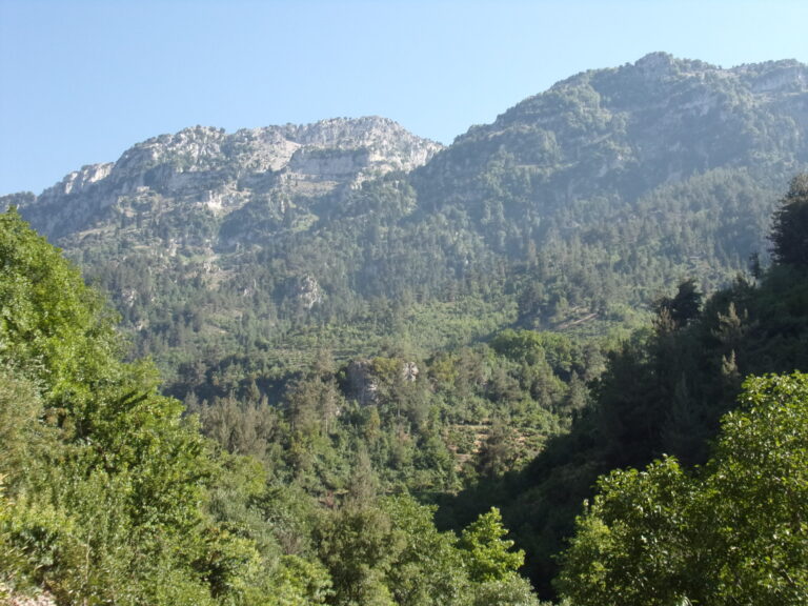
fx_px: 1074
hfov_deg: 41.2
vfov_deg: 31.5
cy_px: 303
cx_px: 404
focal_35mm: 46
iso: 80
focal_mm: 8.3
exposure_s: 1/280
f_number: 4.1
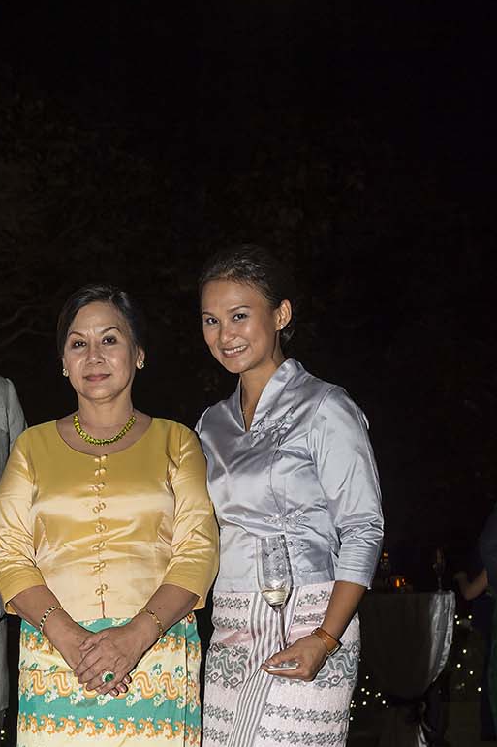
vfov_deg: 34.2
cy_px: 486
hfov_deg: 22.8
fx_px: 1203
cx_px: 64
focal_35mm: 58
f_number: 5.6
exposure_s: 1/60
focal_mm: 31
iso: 400
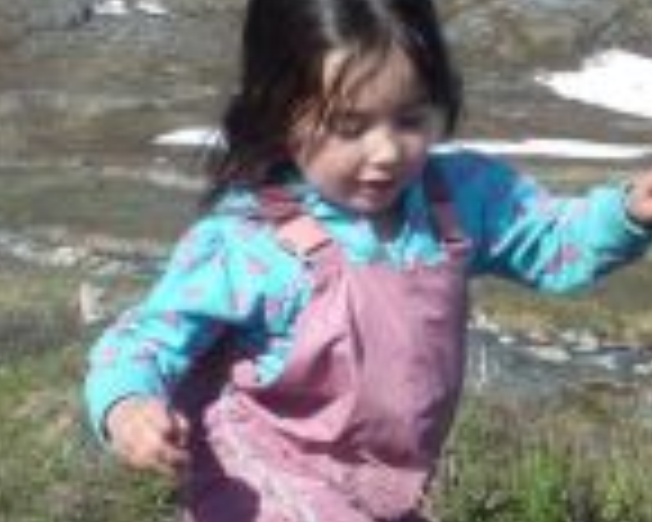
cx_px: 324
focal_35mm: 101
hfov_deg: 19.0
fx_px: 1949
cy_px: 400
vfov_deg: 15.2
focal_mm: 4.1
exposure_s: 1/500
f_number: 4.5
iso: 80
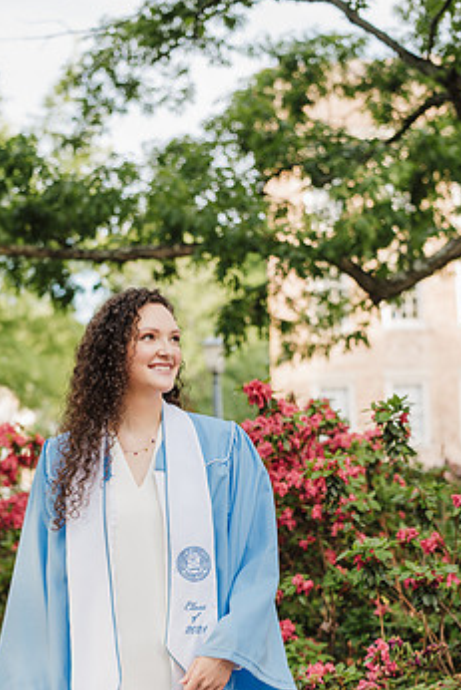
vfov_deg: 30.8
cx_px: 198
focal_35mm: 65
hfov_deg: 20.9
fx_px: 1247
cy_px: 439
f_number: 2.5
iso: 200
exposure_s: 1/500
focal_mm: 50
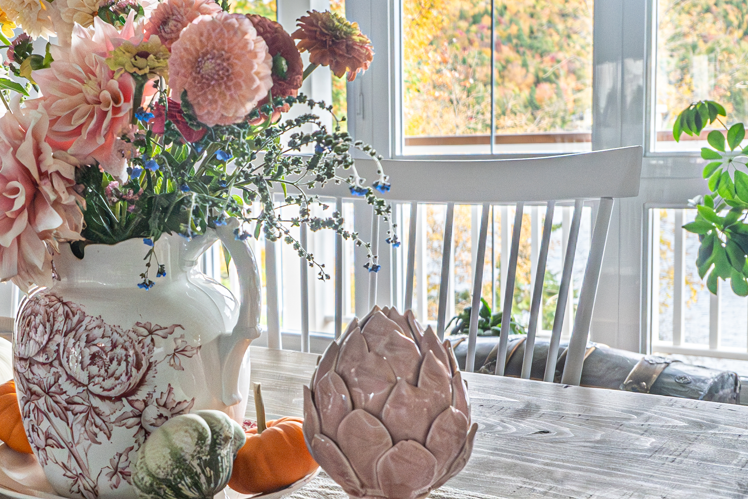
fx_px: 1080
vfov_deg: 26.0
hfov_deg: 36.7
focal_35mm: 52
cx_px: 140
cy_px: 266
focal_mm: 20
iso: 2000
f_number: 4
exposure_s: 1/100
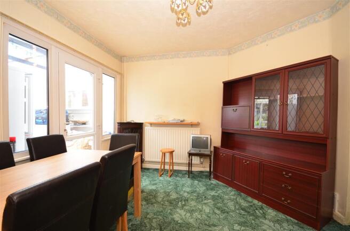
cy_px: 116
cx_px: 175
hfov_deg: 100.5
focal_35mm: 15
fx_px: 145
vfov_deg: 77.0
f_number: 6.3
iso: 640
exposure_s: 1/8
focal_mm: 10
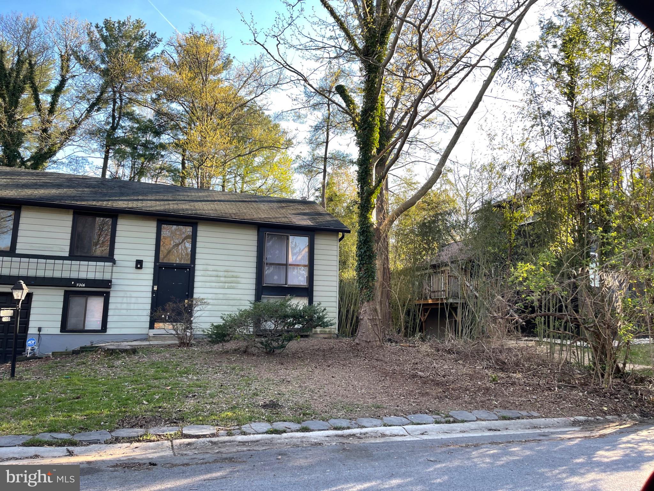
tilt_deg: +9.3
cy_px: 246
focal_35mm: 25
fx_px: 472
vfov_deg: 54.9
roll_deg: -0.8
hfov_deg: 69.4
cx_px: 327
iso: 32
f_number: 1.6
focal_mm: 5.1
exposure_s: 1/177
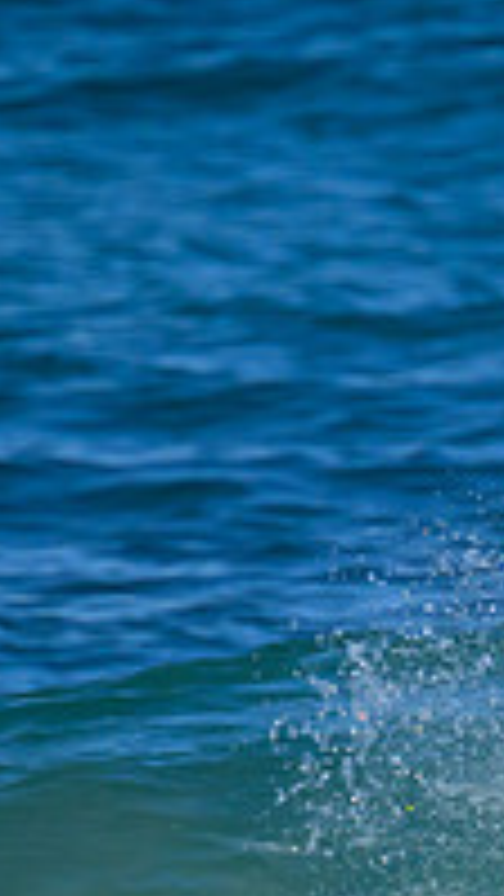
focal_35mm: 2353
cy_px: 1138
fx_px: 55880
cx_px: 1138
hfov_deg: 0.5
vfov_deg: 0.9
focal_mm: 560
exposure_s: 1/2000
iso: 800
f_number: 8
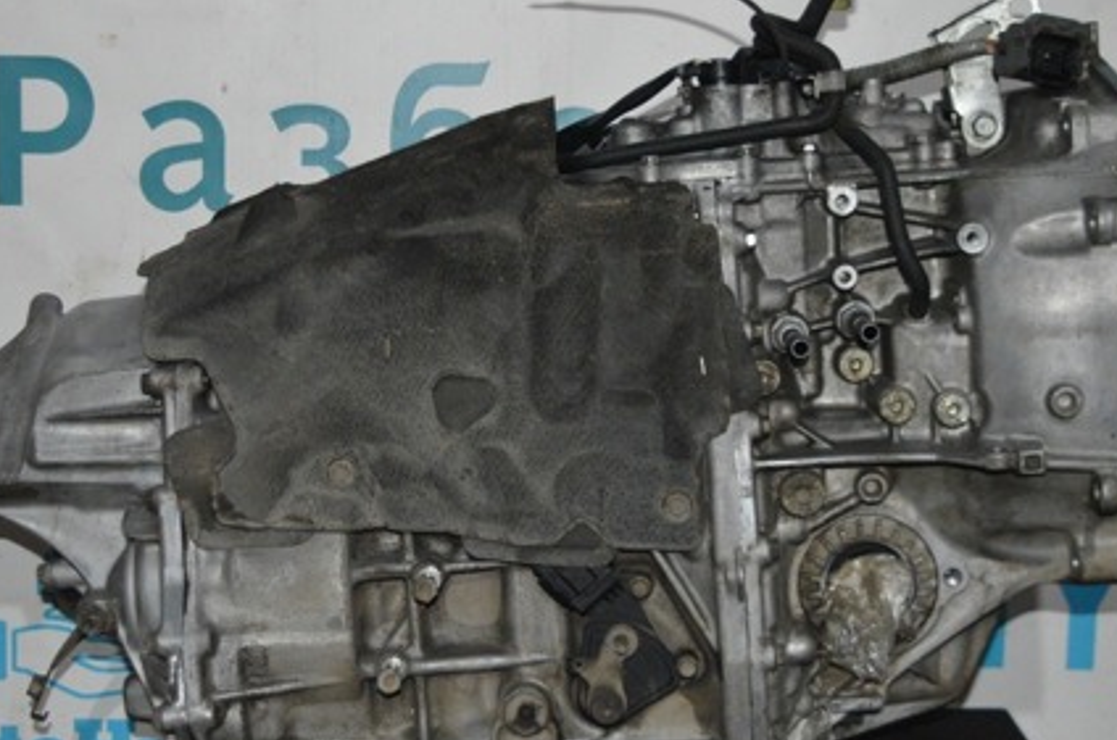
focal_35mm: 68
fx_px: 2106
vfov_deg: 19.9
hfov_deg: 29.7
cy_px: 338
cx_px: 479
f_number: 4.2
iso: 2200
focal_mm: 30
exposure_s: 1/30
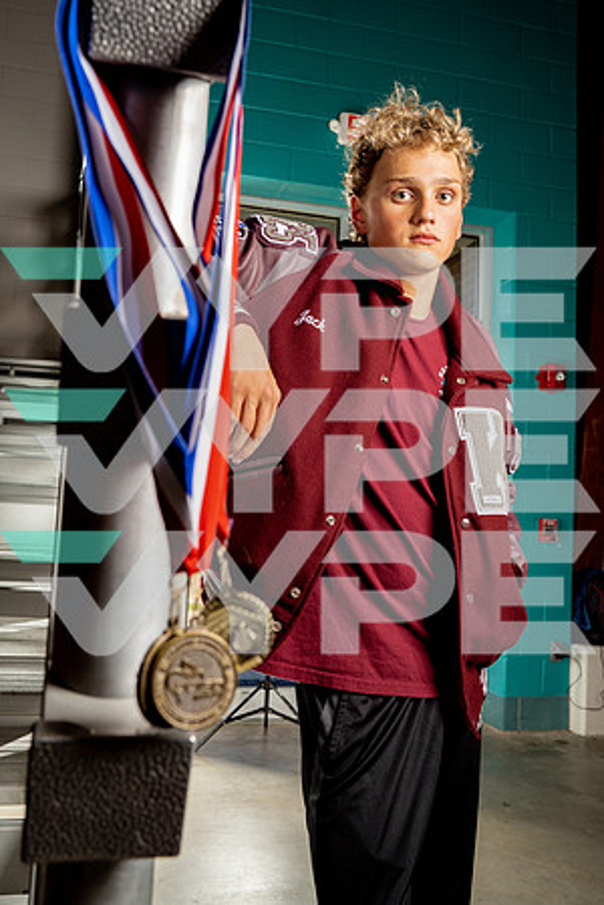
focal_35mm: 35
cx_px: 302
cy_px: 452
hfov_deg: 37.9
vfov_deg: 54.4
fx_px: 881
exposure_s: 1/200
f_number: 6.3
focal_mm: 35
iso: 200
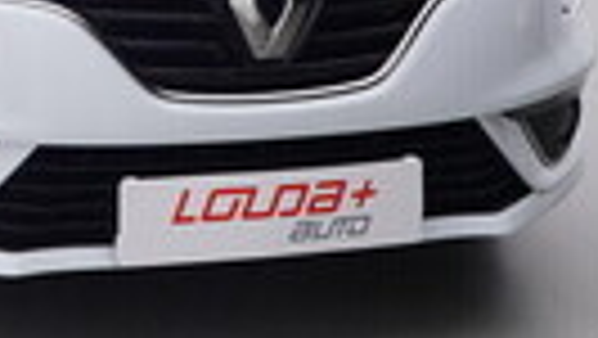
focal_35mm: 97
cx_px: -119
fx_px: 1542
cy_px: -115
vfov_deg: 12.1
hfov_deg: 20.5
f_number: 5
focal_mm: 15
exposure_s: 1/80
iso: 200
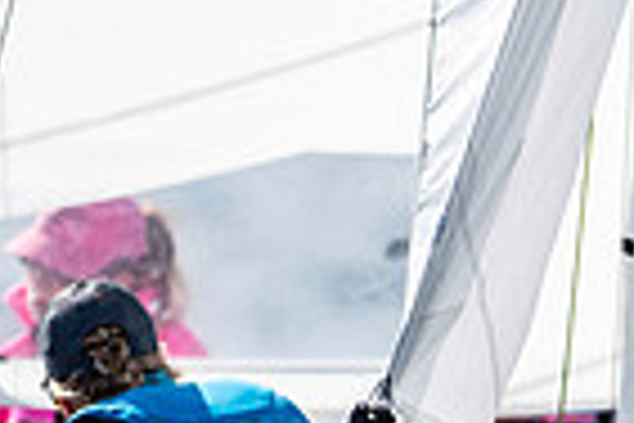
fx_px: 32701
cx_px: 72
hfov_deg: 1.1
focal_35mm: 1857
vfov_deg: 0.7
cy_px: 619
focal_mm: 300
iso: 200
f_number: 5
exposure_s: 1/2500
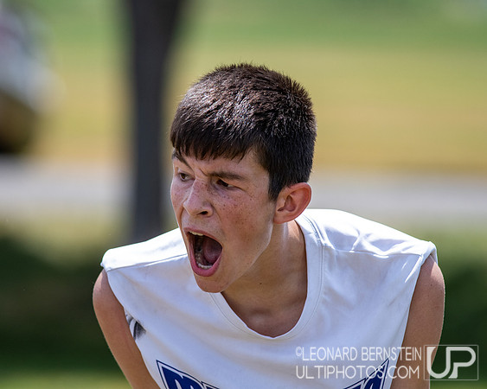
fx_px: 7302
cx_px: 208
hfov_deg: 3.8
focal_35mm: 507
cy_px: 194
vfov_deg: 3.1
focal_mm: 300
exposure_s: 1/2500
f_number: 4.5
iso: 400
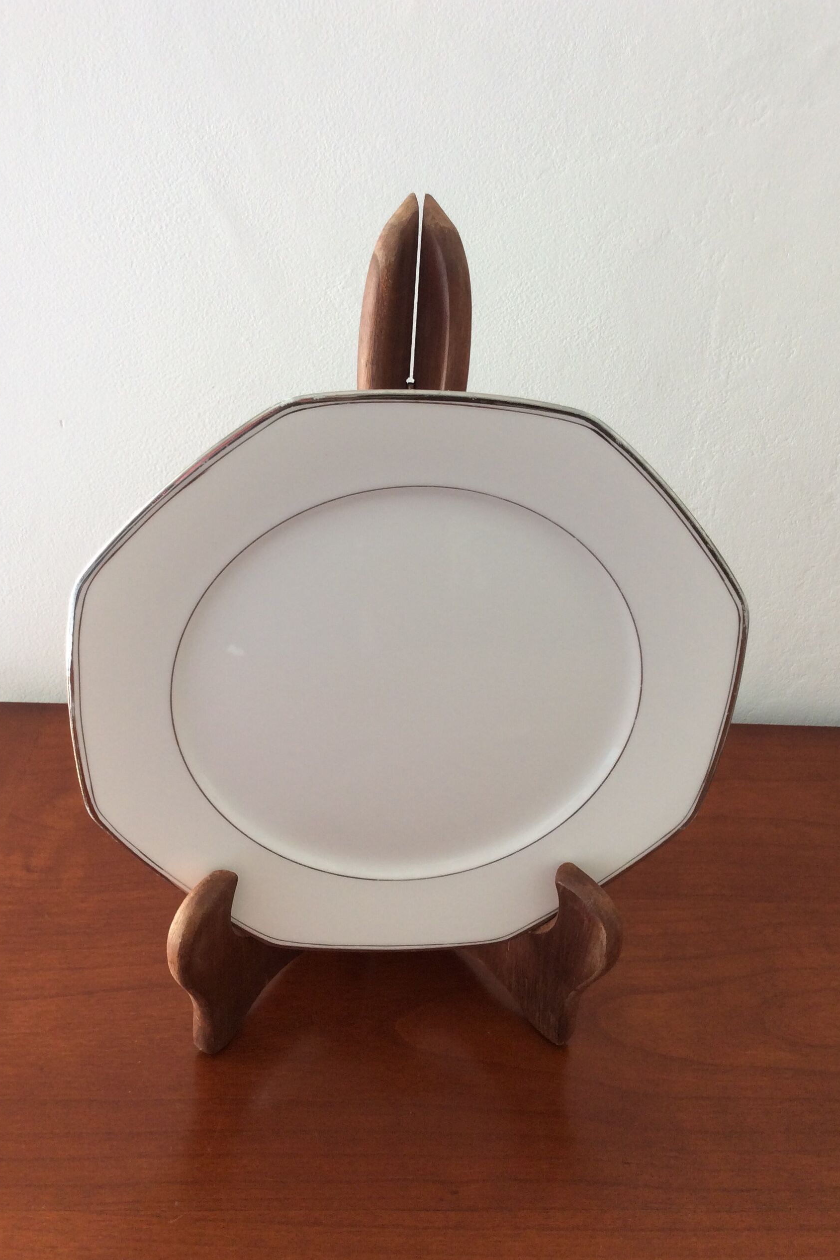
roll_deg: -2.9
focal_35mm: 34
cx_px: 419
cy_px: 642
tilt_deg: -31.3
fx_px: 1190
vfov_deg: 55.8
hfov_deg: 38.9
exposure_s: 1/50
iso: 50
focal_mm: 3.3
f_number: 2.4
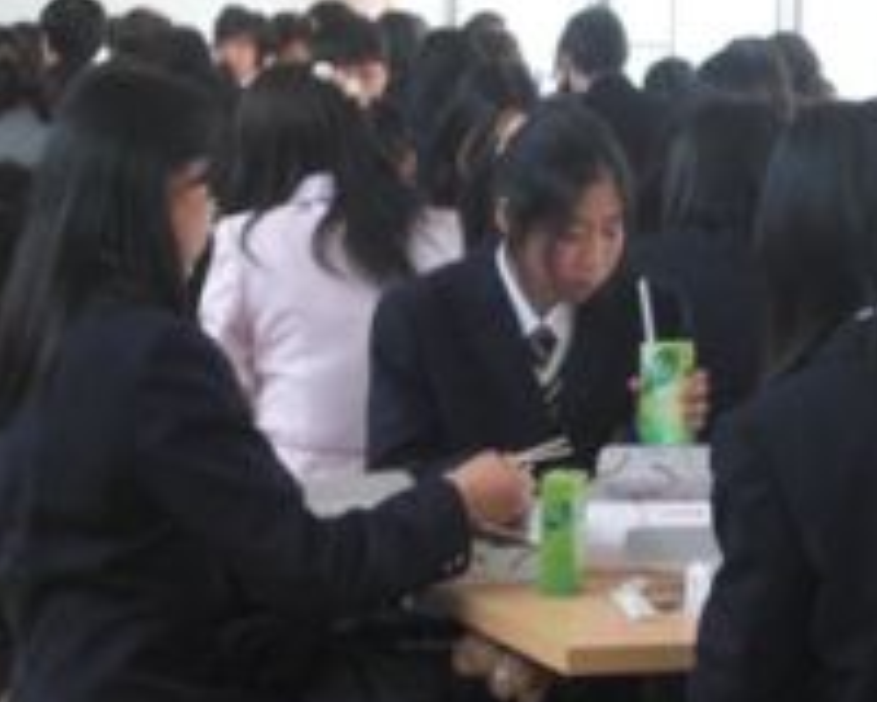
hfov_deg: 13.4
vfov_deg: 10.7
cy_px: 338
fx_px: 3738
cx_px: 417
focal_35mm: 144
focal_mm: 11.7
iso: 200
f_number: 4.1
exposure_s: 1/80
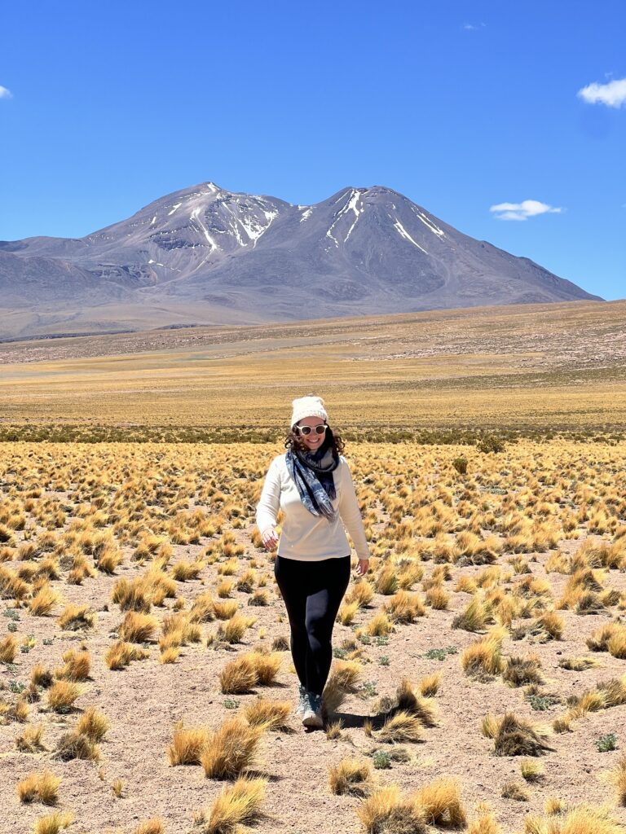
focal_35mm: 77
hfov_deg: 19.1
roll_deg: -1.6
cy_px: 417
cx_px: 313
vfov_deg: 25.3
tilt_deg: -0.2
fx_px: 1857
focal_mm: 9
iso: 32
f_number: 2.8
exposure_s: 1/881
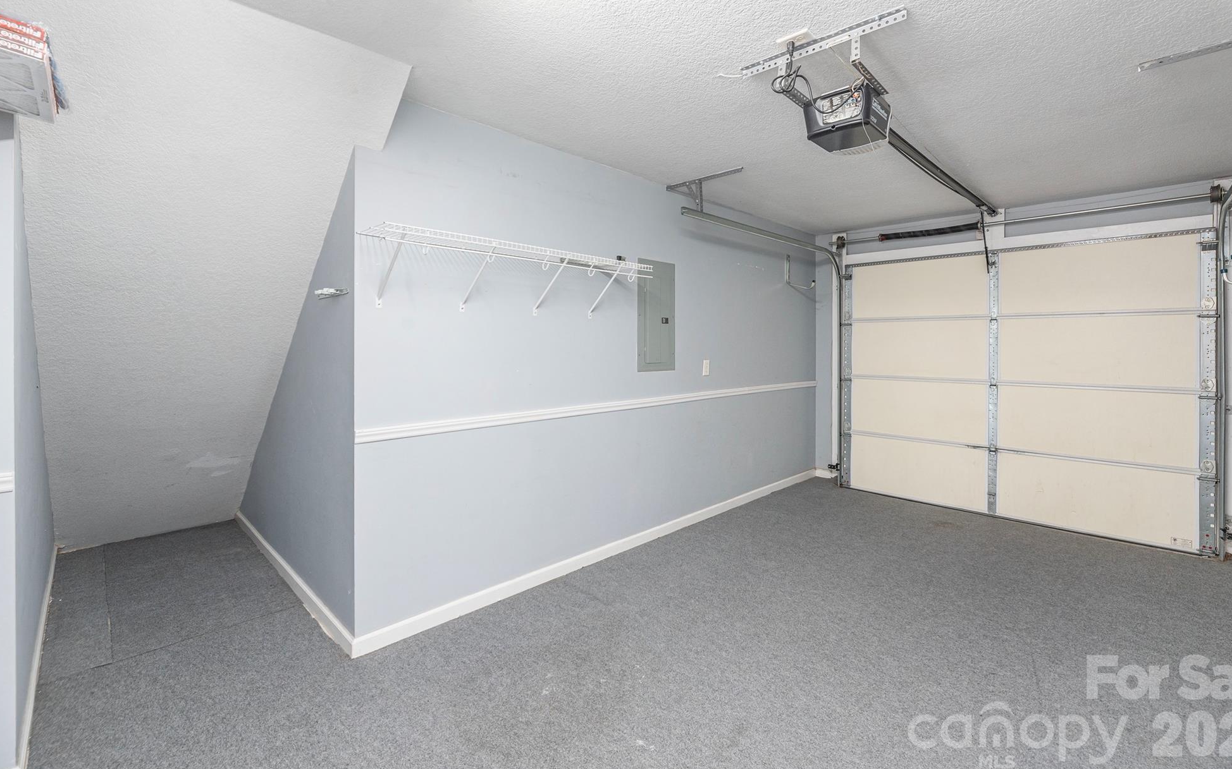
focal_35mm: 15
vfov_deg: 74.6
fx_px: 504
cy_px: 348
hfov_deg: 101.4
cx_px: 641
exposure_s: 1/100
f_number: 8
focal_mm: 14
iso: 320
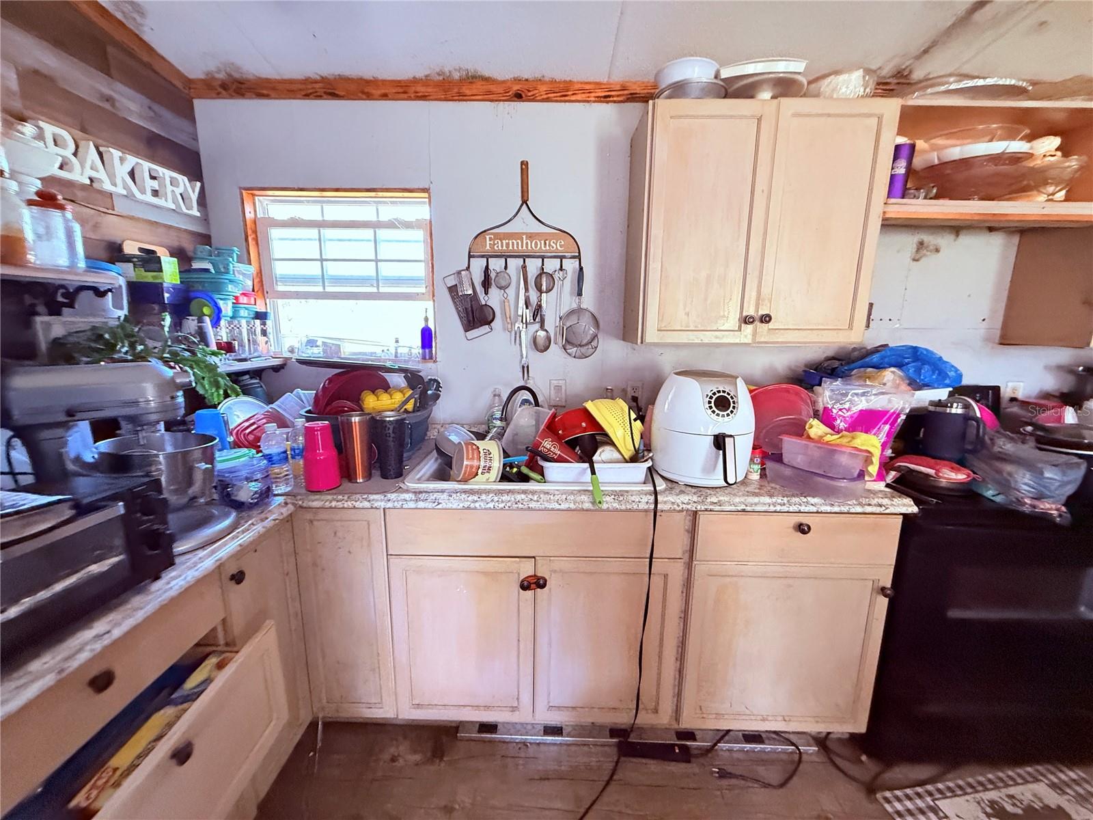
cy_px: 410
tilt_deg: -8.9
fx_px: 442
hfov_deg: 102.1
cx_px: 546
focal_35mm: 14
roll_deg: +1.4
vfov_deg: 85.7
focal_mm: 2.22
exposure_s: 1/60
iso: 640
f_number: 2.2
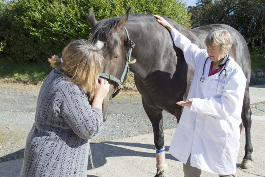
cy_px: 88
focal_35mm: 45
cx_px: 130
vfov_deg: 30.2
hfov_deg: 44.0
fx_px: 328
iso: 100
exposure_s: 1/200
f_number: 7.1
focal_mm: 29
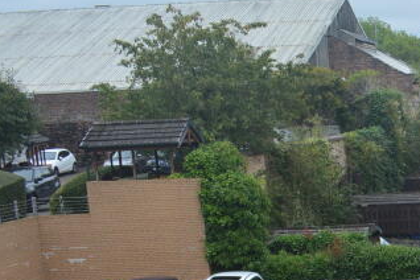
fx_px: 1015
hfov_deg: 20.7
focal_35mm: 87
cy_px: 339
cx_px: 588
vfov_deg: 15.1
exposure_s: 1/160
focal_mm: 18
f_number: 6.3
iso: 200
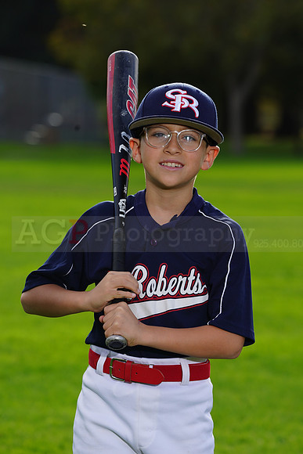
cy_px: 227
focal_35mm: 235
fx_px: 2965
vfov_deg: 8.8
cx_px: 152
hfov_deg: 5.9
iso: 200
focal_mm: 235
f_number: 8
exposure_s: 1/250
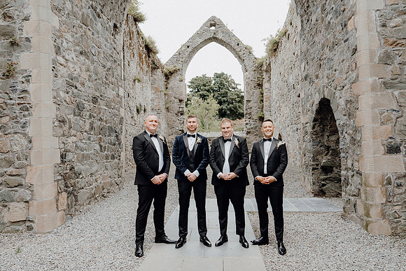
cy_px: 136
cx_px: 203
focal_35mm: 27
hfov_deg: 68.2
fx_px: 300
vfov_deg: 48.6
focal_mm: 26
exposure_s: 1/160
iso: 125
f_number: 3.5
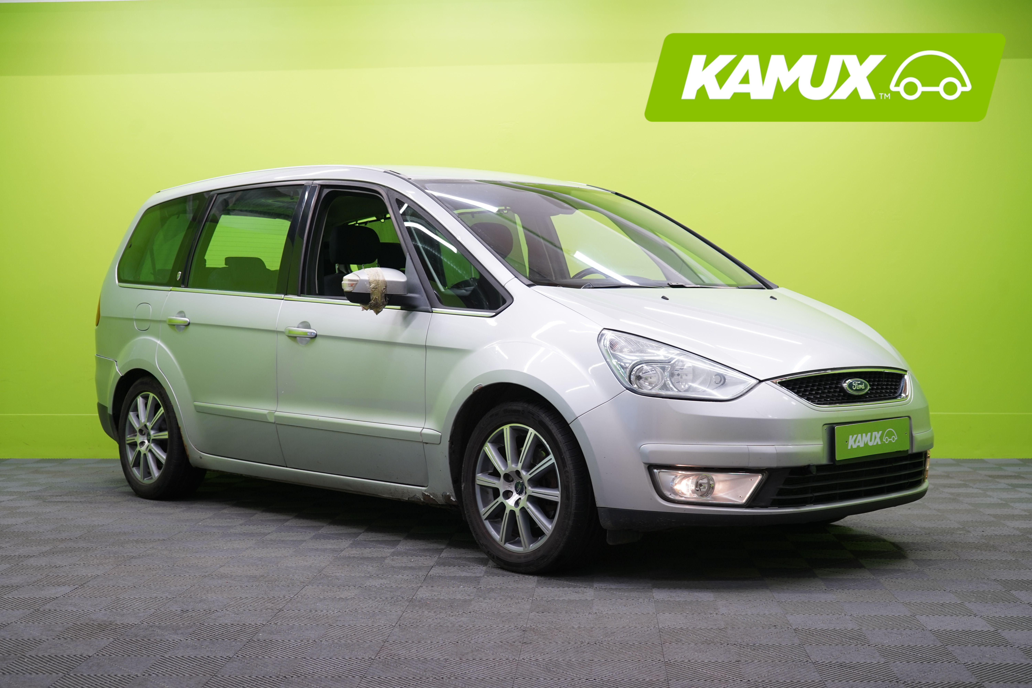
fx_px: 1376
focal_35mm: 48
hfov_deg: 41.1
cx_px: 516
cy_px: 344
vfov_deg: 28.1
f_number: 5
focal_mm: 48
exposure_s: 1/30
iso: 400
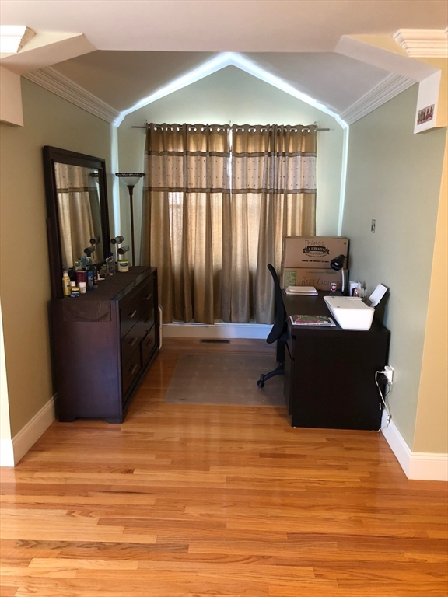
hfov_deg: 49.7
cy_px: 298
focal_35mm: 28
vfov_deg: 63.4
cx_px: 224
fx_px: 483
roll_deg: -0.2
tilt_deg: -11.9
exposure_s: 1/15
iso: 100
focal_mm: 4
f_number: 1.8
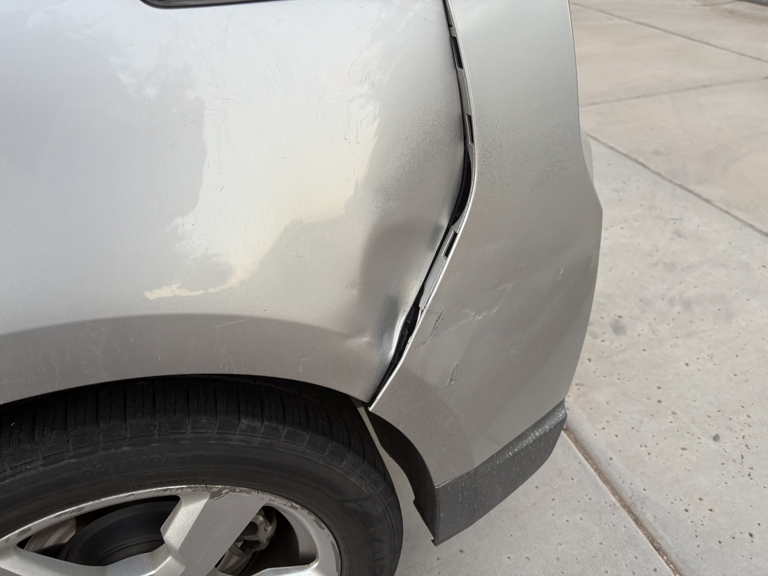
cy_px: 288
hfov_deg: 67.3
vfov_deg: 53.1
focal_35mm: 26
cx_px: 384
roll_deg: +4.4
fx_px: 577
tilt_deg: -36.2
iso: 125
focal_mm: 5.96
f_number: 1.6
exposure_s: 1/101
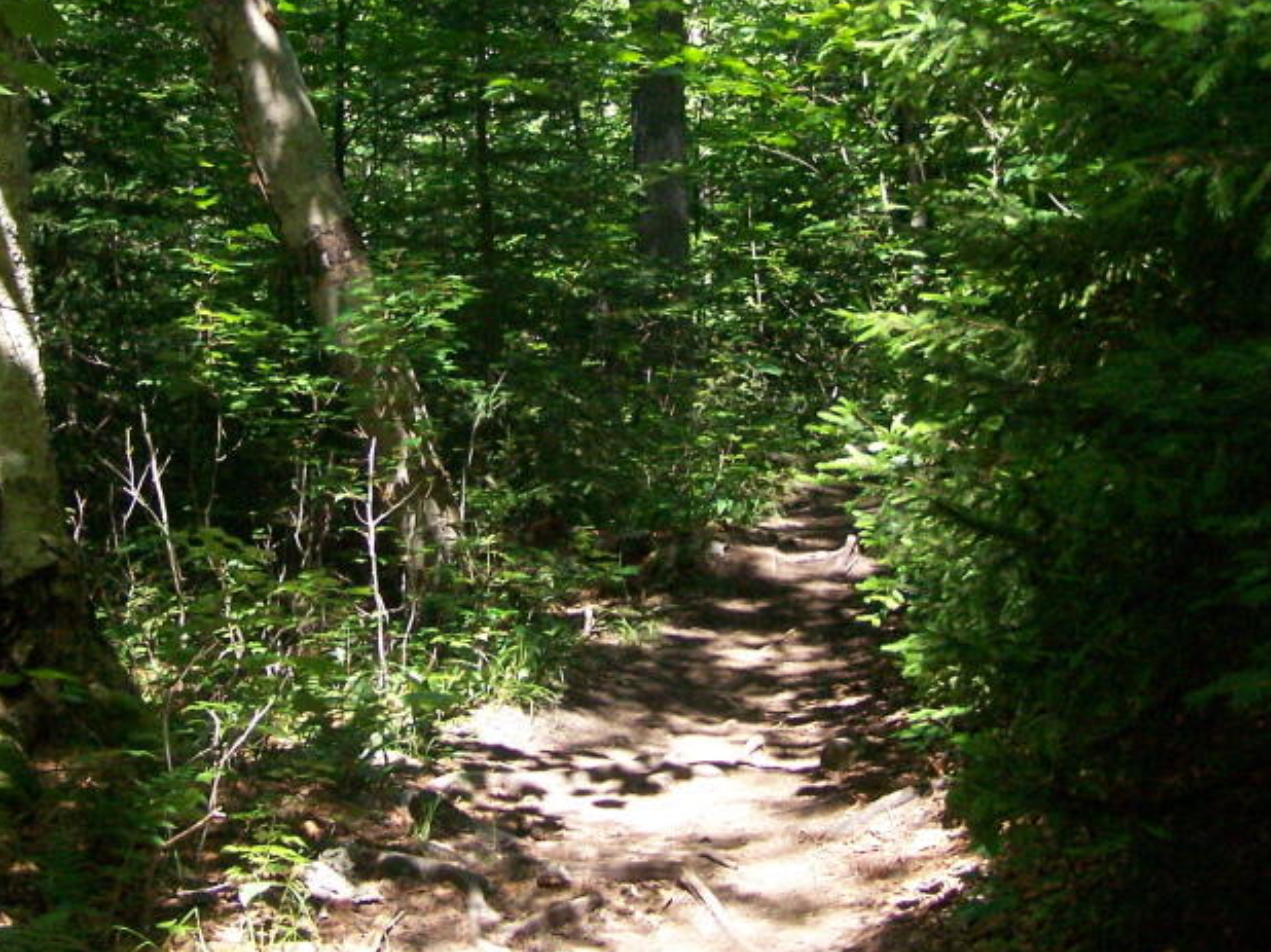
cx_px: 549
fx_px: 2312
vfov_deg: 23.1
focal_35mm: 63
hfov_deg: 30.7
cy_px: 251
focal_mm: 6.3
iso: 400
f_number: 2.8
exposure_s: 1/500
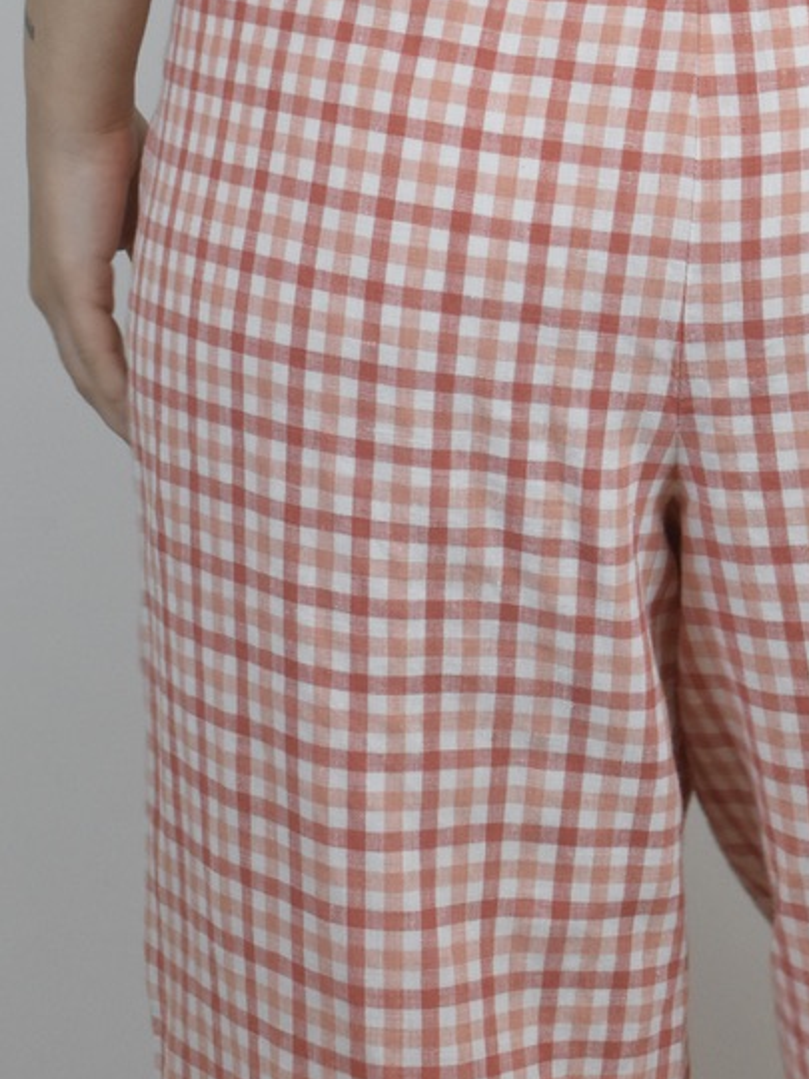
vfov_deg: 13.5
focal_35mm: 145
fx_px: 4518
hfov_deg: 10.2
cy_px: 54
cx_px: 643
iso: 1600
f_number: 18
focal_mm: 50
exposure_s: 1/50
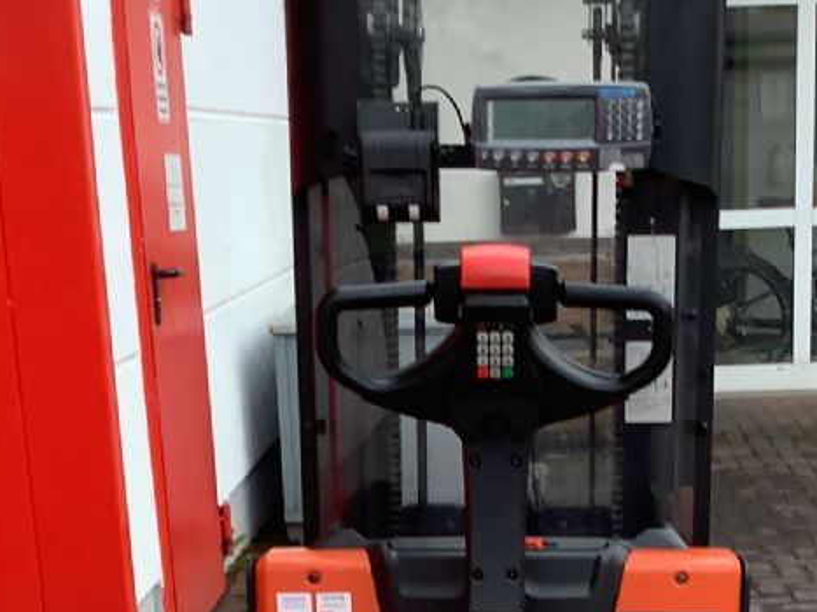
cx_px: 567
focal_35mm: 85
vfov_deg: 16.6
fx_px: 2006
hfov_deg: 22.9
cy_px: 755
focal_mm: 3.3
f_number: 2.4
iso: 25
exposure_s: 1/120
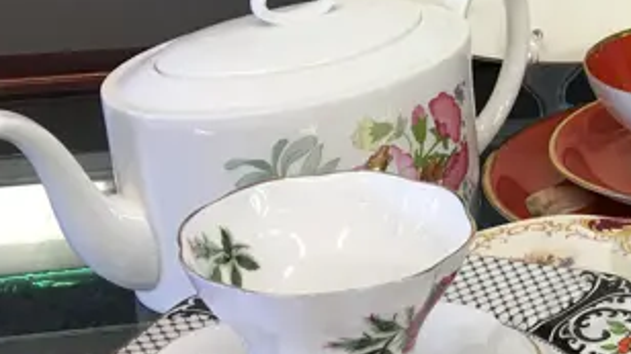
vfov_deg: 11.4
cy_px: 10
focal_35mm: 105
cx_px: 975
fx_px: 1756
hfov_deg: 18.0
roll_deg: -2.9
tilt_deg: -17.8
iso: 40
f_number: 2.2
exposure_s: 1/33
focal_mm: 4.15
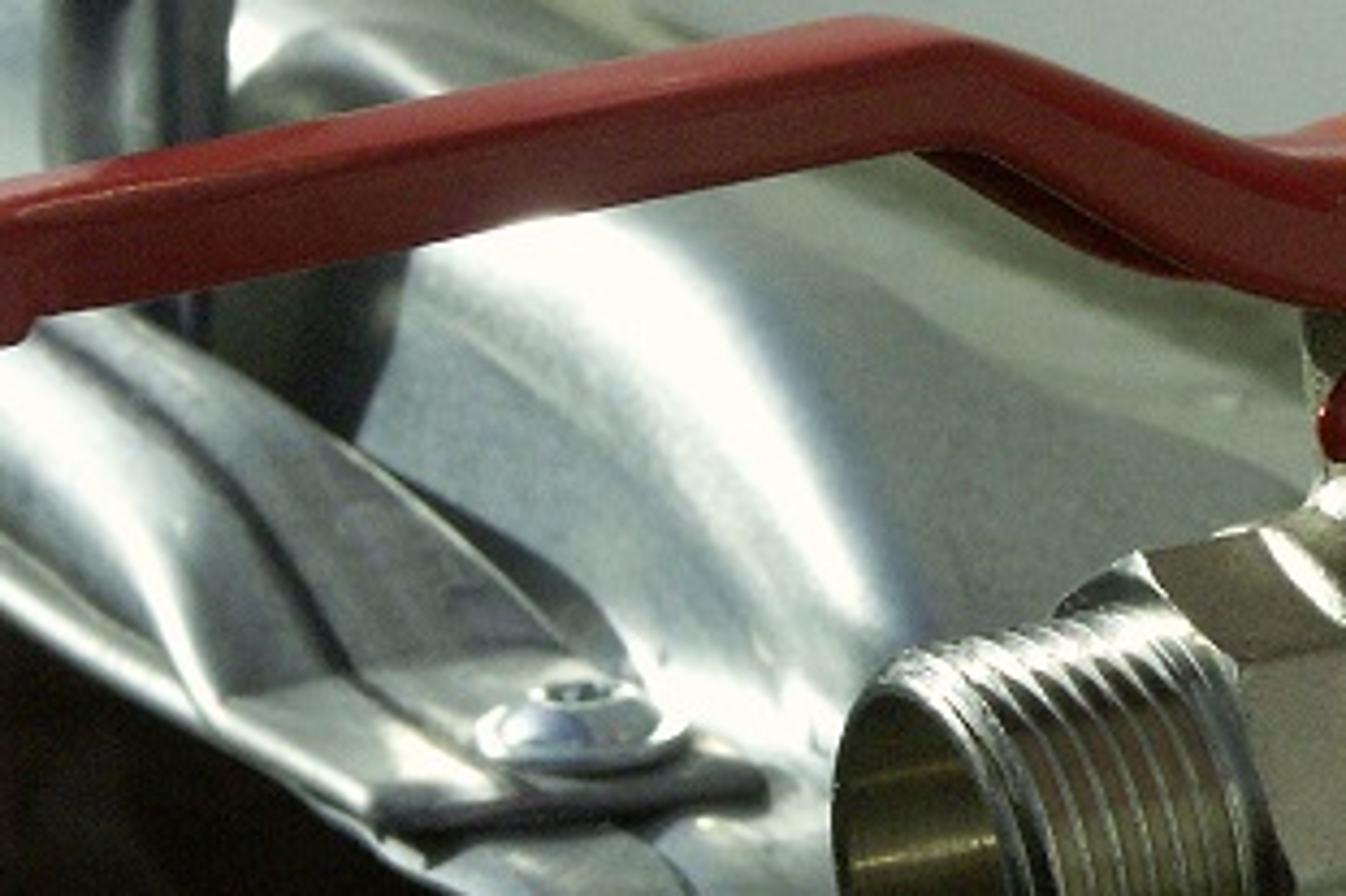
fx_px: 12107
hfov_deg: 6.3
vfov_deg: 4.2
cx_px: 1649
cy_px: 736
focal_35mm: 324
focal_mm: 32.28
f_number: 9
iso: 400
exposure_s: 1/1600
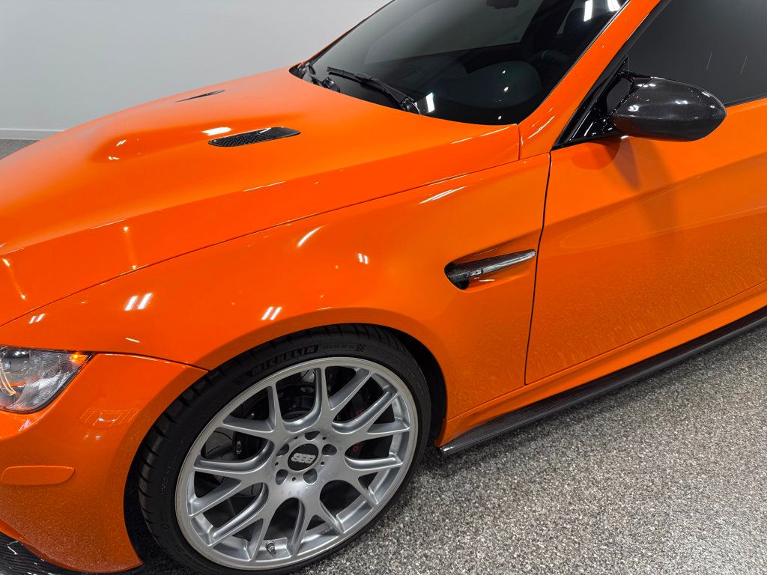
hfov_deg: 71.6
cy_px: 288
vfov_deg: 56.8
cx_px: 384
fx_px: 532
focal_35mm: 24
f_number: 1.78
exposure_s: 1/215
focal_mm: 6.76
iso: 80
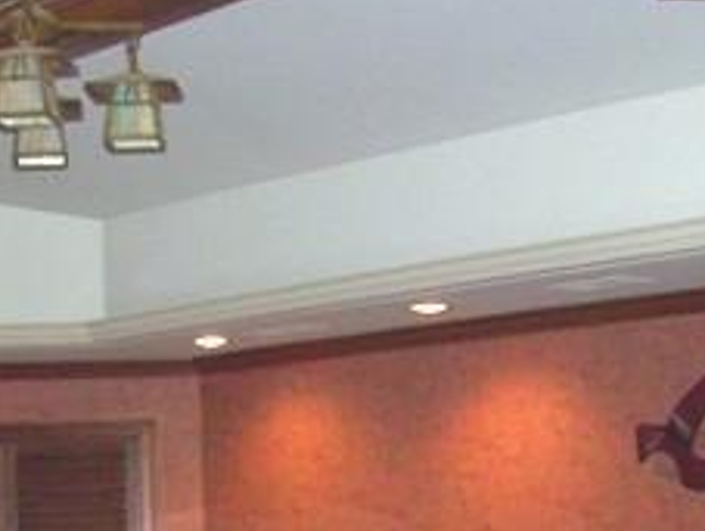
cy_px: 633
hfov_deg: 19.4
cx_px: 239
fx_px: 2060
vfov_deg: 14.2
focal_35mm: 101
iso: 200
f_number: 2.7
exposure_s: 1/60
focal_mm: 6
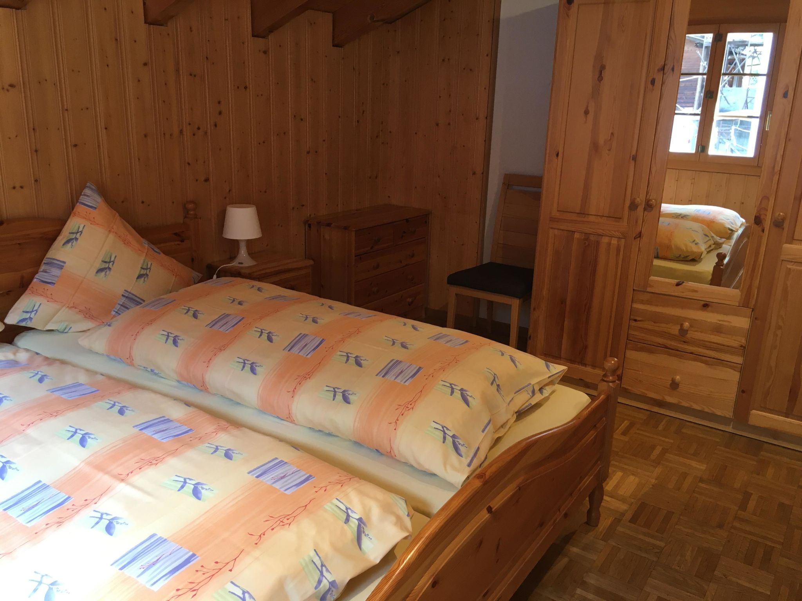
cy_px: 300
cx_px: 401
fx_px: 672
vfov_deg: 48.2
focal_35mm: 29
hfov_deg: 61.7
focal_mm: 4.15
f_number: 2.2
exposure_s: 1/33
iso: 80
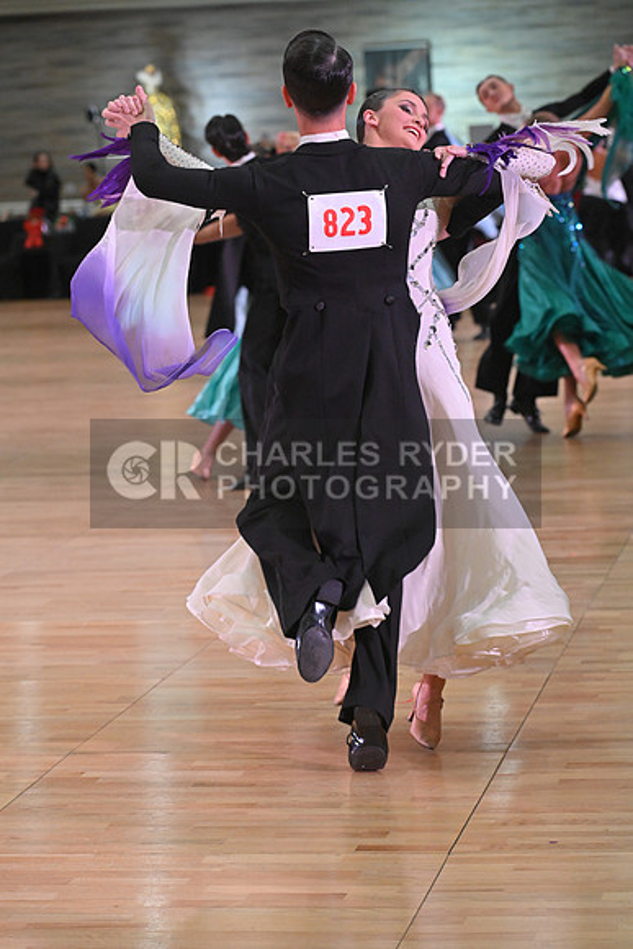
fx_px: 3057
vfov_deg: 17.6
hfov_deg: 11.8
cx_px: 316
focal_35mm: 116
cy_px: 474
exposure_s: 1/400
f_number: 5.6
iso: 3200
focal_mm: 116
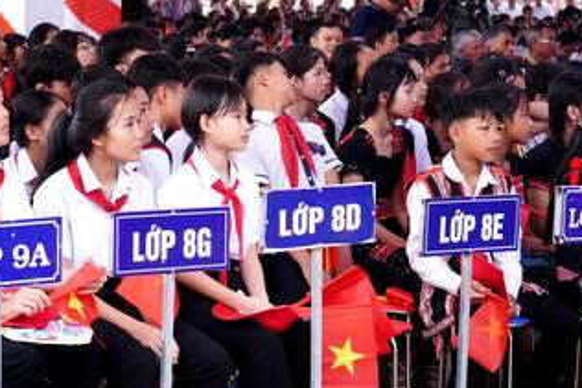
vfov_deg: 10.3
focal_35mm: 133
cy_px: 155
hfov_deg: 15.4
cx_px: 284
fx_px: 2151
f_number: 8
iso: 8000
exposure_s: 1/500
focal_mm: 70
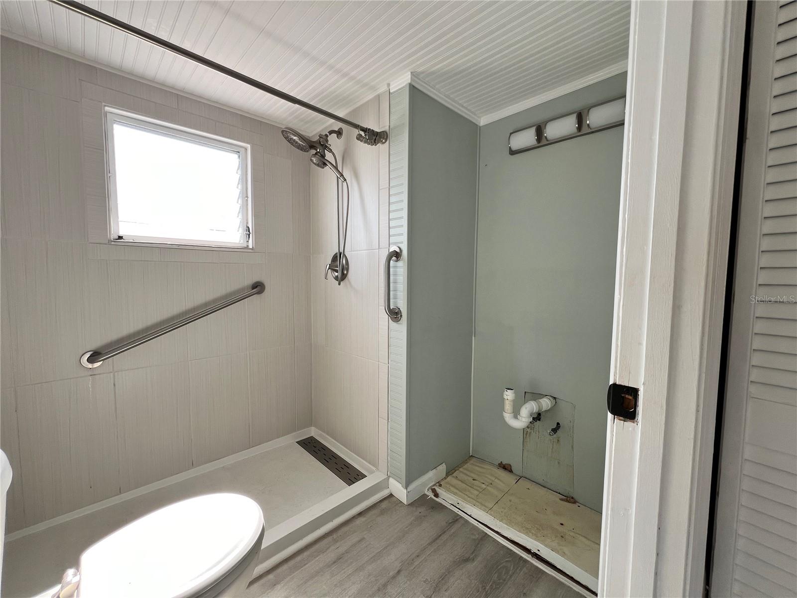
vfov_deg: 89.9
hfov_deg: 106.2
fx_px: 299
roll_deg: -0.4
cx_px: 398
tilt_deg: -4.3
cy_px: 299
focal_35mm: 13
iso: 40
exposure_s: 1/99
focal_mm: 1.57
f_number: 1.8
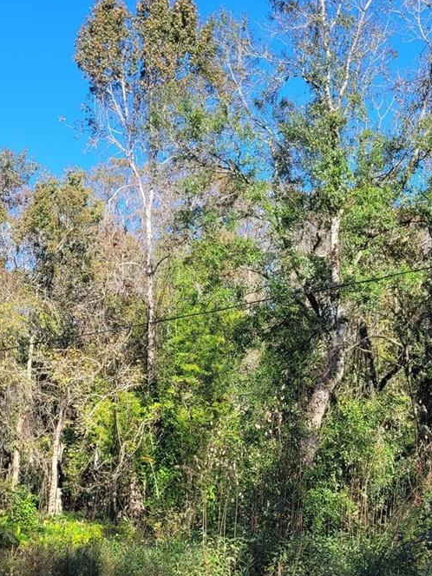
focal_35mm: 47
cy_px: 427
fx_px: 782
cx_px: 193
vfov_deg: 39.4
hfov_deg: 30.9
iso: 40
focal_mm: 5.4
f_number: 1.8
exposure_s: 1/883
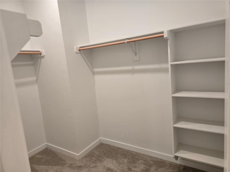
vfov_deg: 58.9
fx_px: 153
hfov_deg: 73.9
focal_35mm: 23
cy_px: 86
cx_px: 115
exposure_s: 1/120
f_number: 1.8
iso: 125
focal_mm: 5.4
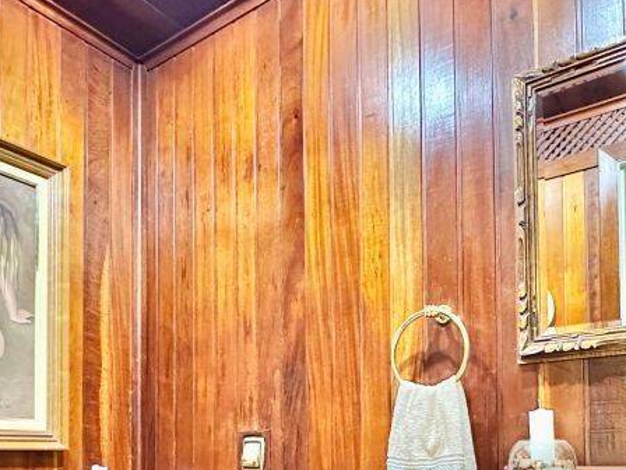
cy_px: 465
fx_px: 579
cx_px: 345
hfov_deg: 56.7
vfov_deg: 39.2
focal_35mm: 32
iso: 1000
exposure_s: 1/40
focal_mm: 2.22
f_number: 2.2
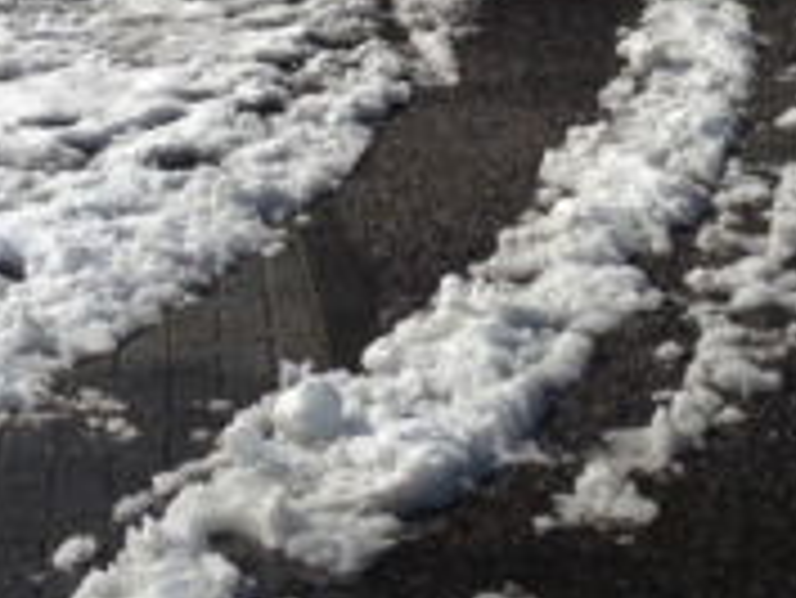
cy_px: -229
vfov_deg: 9.7
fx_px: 3429
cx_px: 472
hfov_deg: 13.2
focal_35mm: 149
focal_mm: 4.12
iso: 50
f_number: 2.4
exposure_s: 1/3876
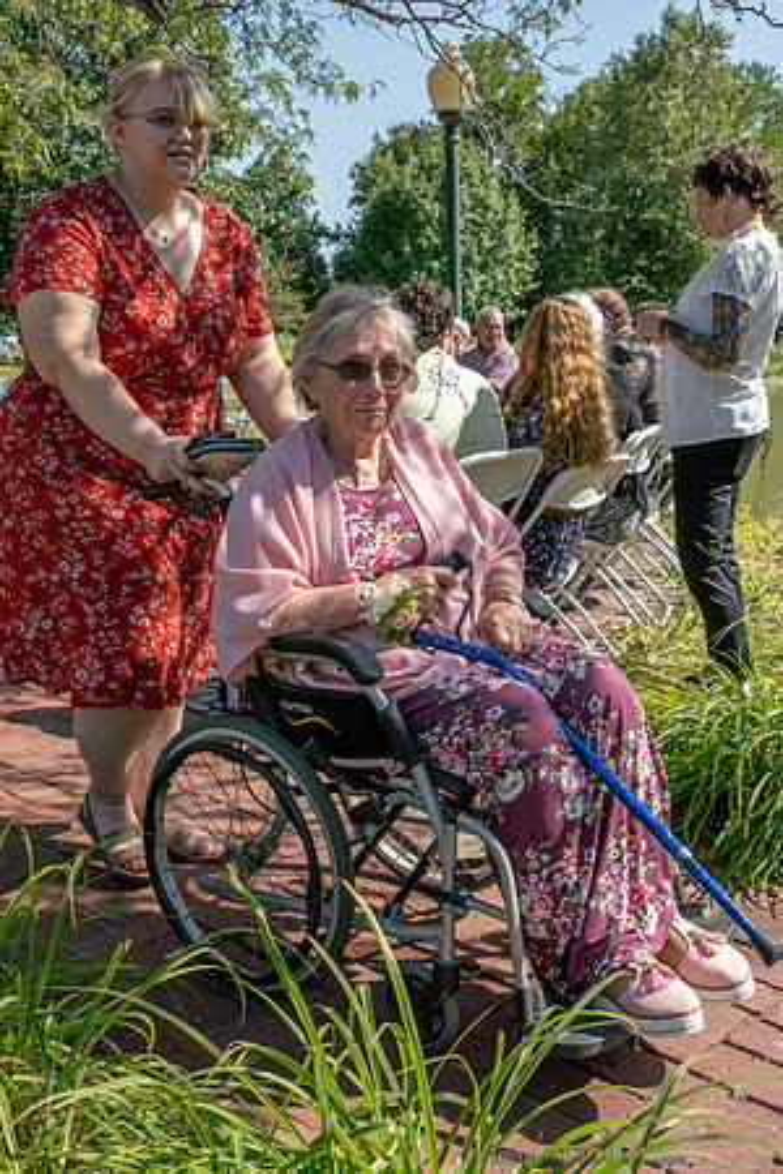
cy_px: 587
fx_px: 783
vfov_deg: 73.7
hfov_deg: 53.1
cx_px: 392
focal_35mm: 24
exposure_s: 1/640
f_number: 7.1
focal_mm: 24
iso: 100
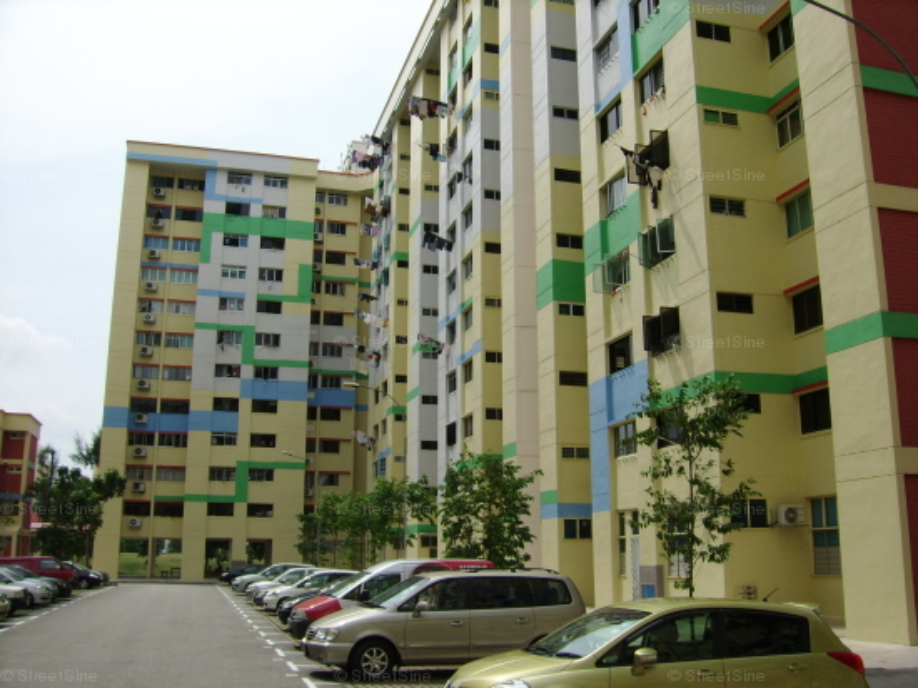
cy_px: 344
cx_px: 459
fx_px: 928
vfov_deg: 40.7
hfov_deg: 52.6
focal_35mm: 35
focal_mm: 5.95
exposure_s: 1/545
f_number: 5.8
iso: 50
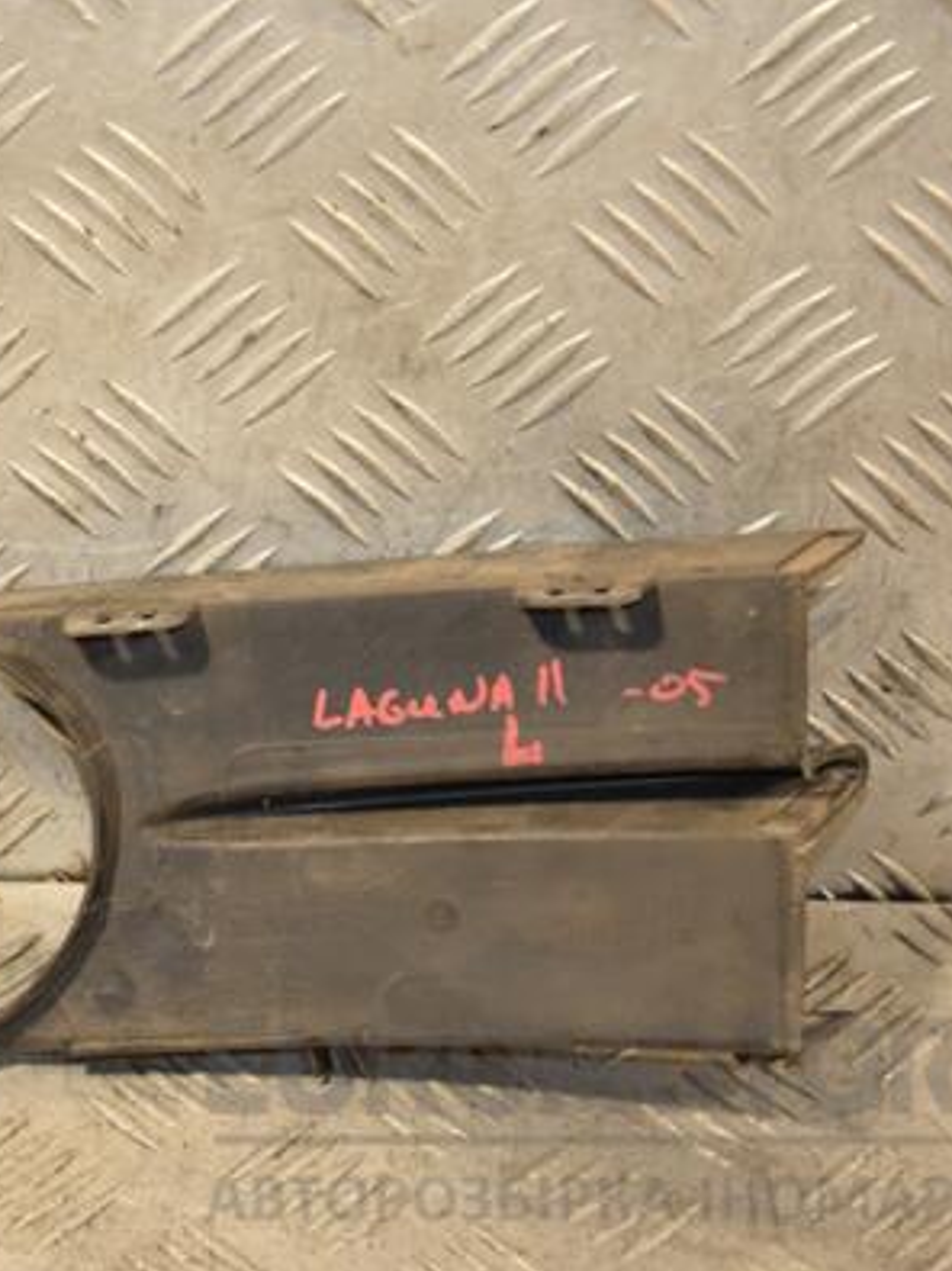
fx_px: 4183
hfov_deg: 12.9
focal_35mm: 114
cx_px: 145
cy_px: 637
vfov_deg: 17.3
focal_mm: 52
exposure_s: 1/125
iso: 800
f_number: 5
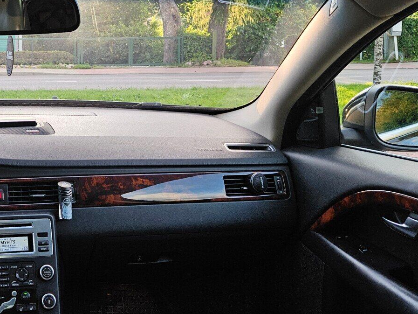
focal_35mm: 50
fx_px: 604
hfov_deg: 35.9
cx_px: 41
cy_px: 99
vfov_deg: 28.9
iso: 100
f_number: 1.8
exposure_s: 1/180
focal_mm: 5.4
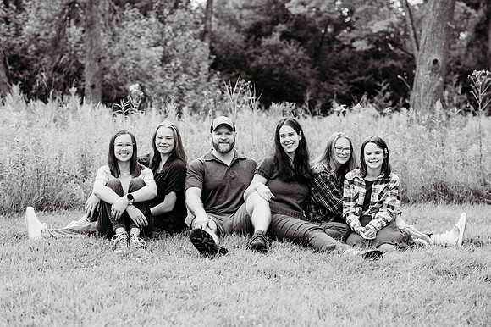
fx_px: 791
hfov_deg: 34.5
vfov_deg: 23.4
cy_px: 164
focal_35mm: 58
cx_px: 246
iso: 400
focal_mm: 58
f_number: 2.8
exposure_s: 1/320
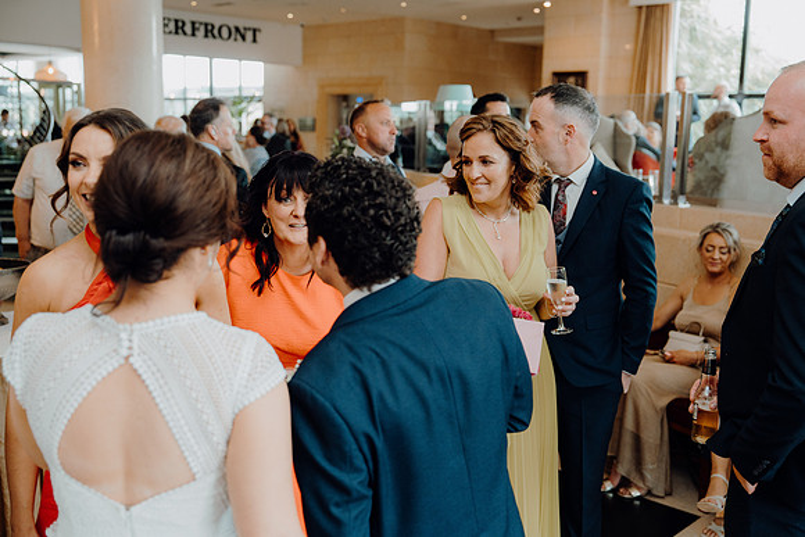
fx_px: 850
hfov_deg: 50.7
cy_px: 268
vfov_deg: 35.1
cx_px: 402
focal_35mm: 38
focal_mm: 38
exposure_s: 1/200
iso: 1250
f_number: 2.8
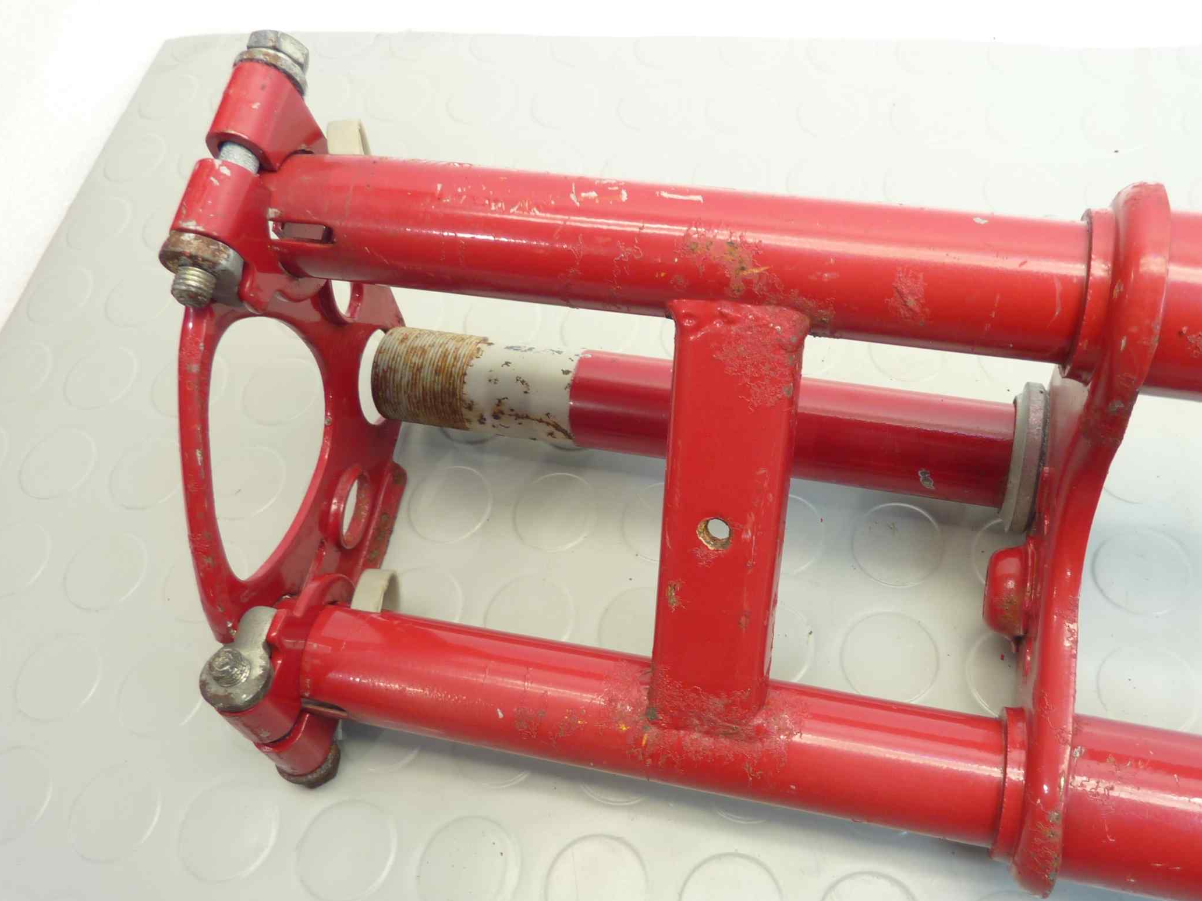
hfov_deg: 57.9
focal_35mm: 31
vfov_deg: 45.4
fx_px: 1076
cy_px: 419
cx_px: 724
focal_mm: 4.1
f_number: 3.3
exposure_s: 1/8
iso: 80
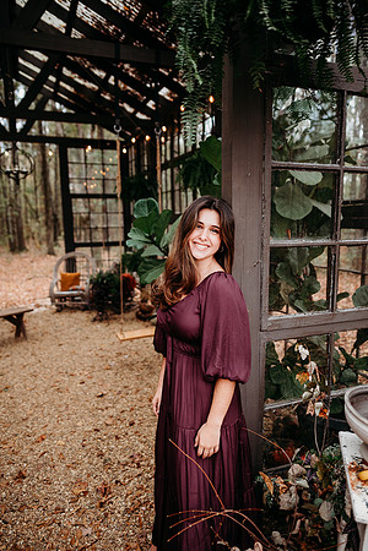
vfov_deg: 73.7
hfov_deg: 53.1
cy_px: 276
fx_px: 368
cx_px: 184
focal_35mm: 24
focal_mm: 24
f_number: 2.2
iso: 200
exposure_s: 1/400
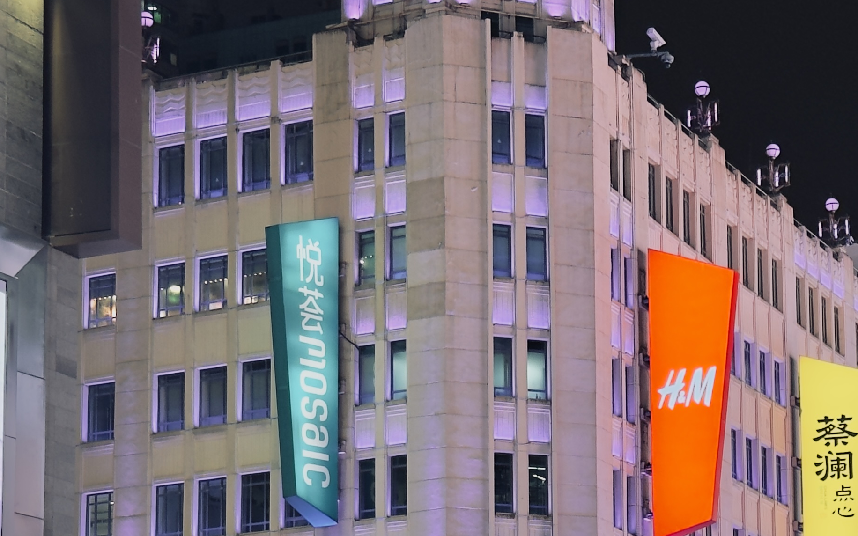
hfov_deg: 18.4
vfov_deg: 11.6
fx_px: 2619
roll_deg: +1.7
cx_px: 688
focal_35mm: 112
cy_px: 544
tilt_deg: +10.2
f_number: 1.78
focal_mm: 6.76
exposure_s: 1/60
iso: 80
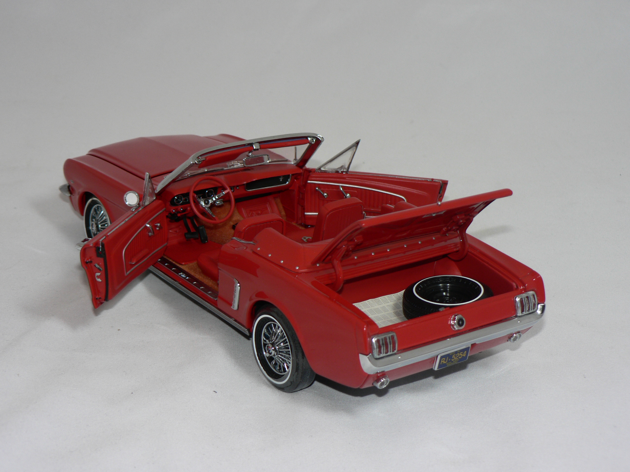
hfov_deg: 29.4
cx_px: 315
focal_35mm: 66
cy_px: 236
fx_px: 1201
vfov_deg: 22.3
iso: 80
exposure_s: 1/60
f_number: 3.2
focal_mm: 11
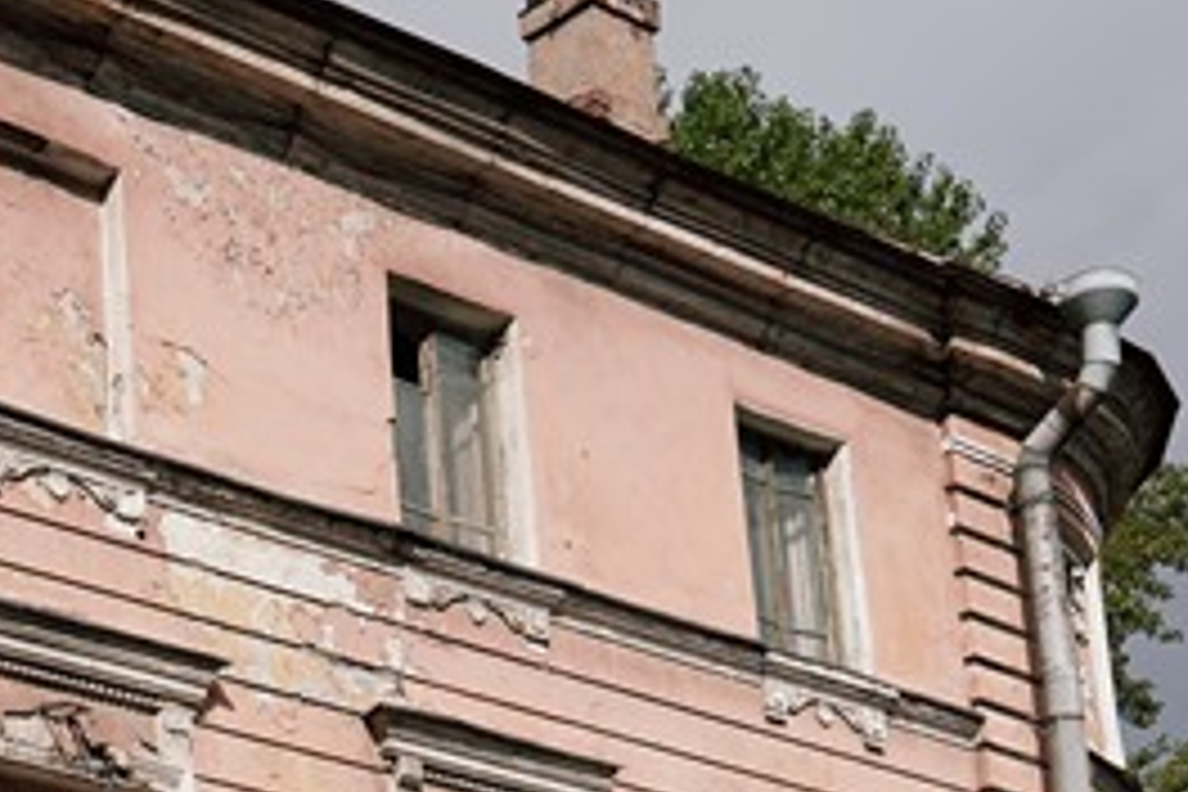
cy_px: 1105
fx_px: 3069
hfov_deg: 20.4
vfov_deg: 14.0
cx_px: -274
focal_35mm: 93
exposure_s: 1/1250
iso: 50
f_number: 2.8
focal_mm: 24
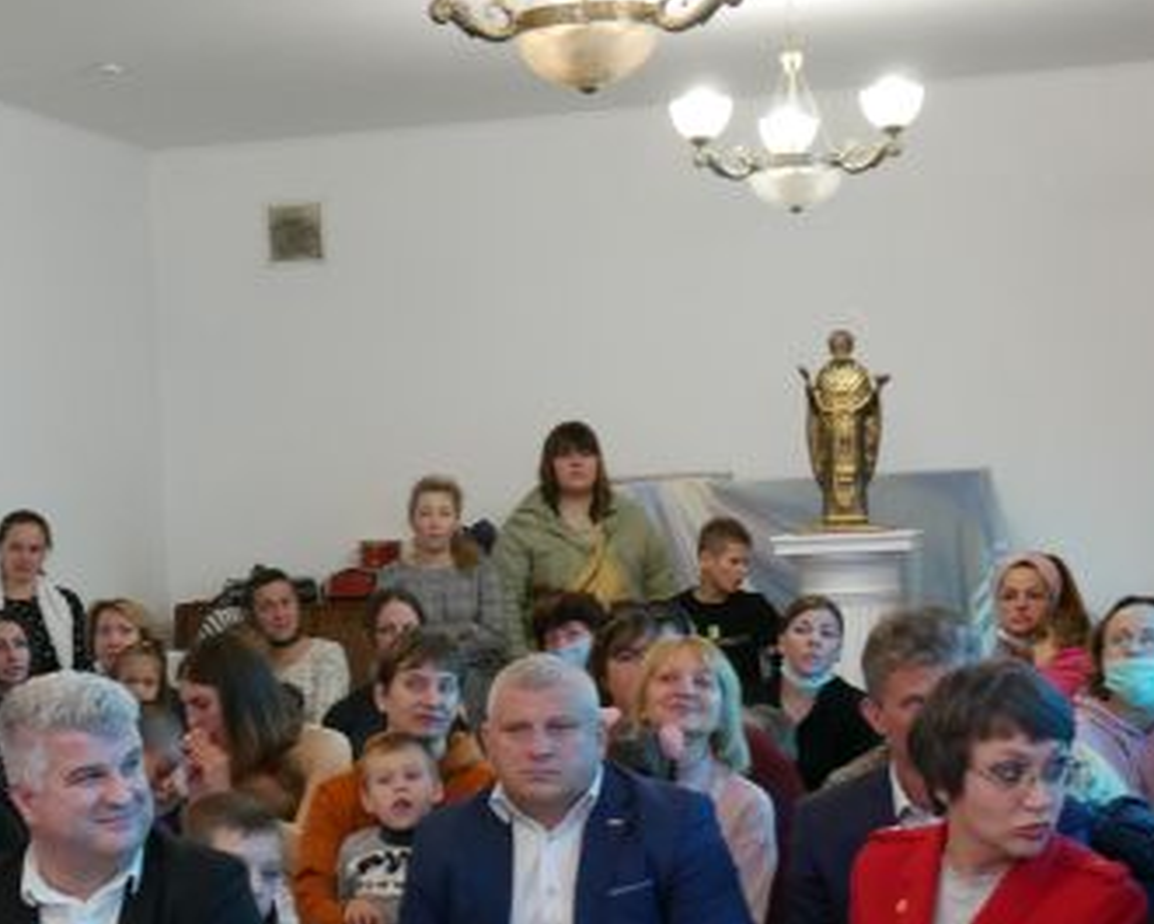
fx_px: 2904
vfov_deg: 18.0
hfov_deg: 22.1
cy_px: 692
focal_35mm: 85
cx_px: 199
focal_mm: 18
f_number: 5
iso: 800
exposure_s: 1/20
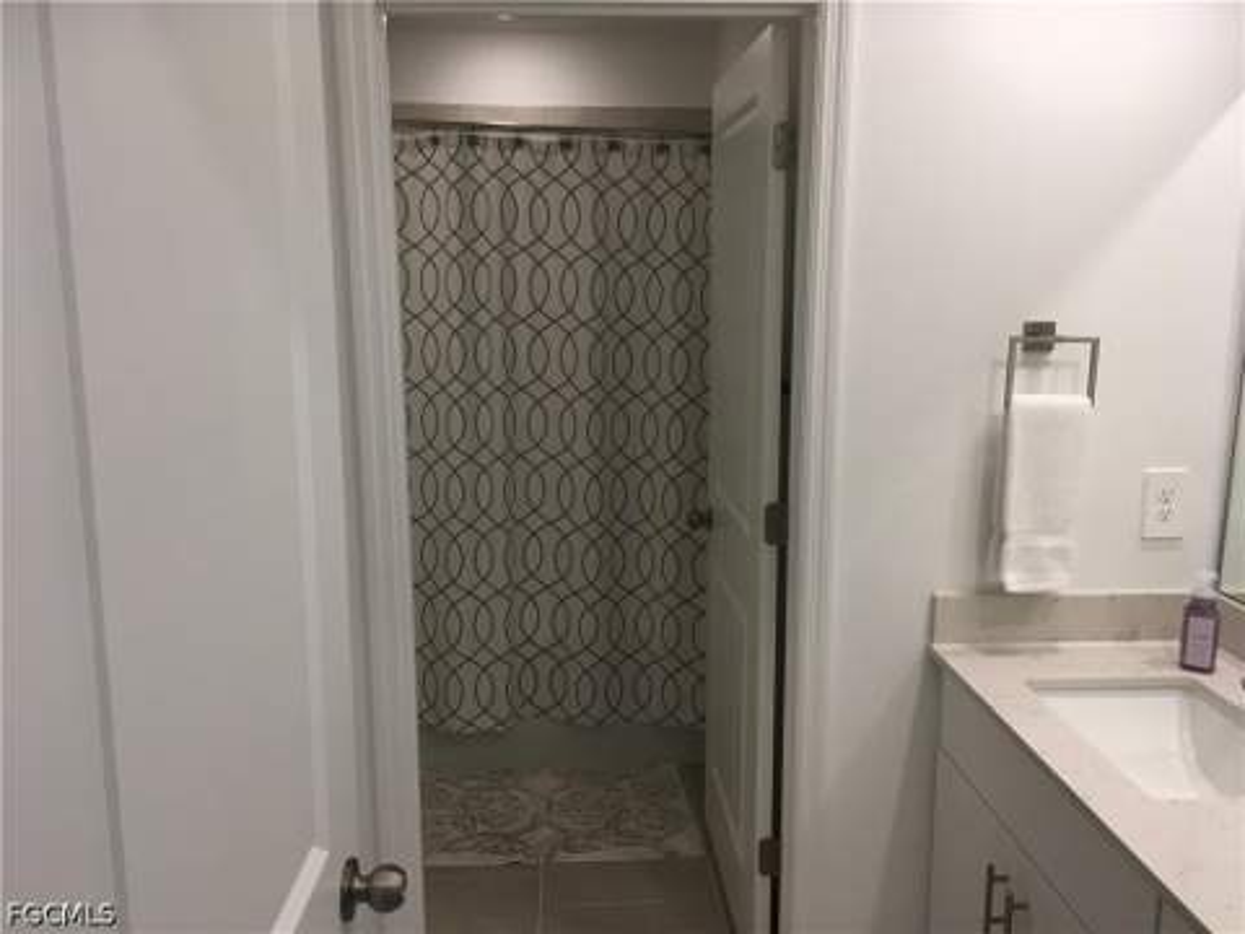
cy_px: 467
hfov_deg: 61.7
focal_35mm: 29
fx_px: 1043
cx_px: 622
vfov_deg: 48.2
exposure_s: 1/30
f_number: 2.2
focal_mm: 4.15
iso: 25
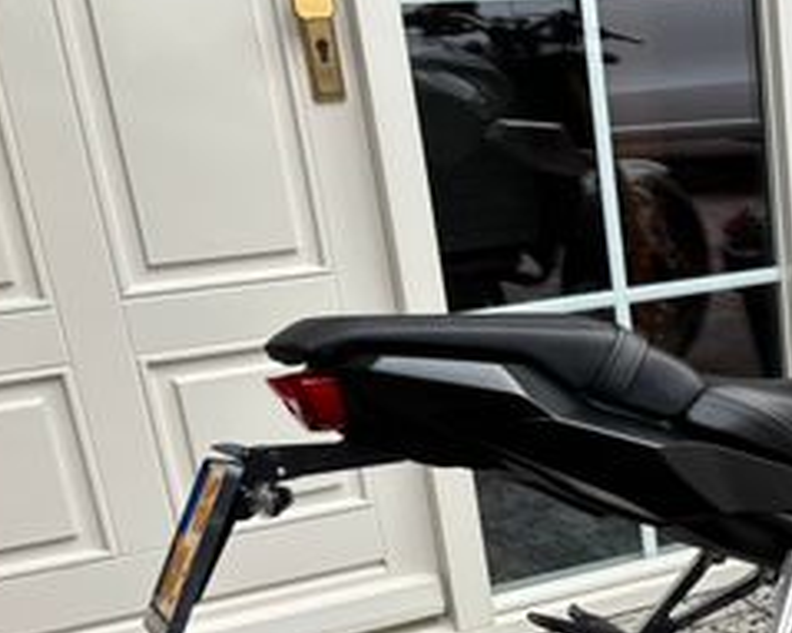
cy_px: 600
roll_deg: +1.6
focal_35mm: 68
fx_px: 1593
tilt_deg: -23.5
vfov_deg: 21.8
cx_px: 958
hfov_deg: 25.1
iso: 100
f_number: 1.6
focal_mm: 5.96
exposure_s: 1/121
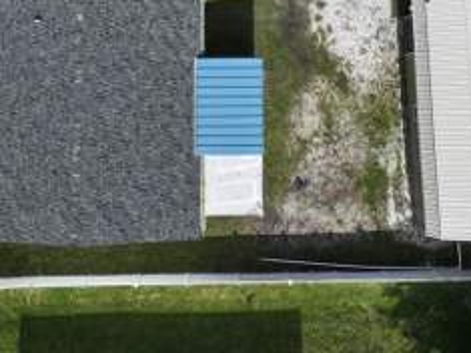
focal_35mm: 49
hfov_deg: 38.9
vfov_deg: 28.3
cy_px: 23
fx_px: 666
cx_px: 224
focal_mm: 12.29
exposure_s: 1/40
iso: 130
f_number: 2.8
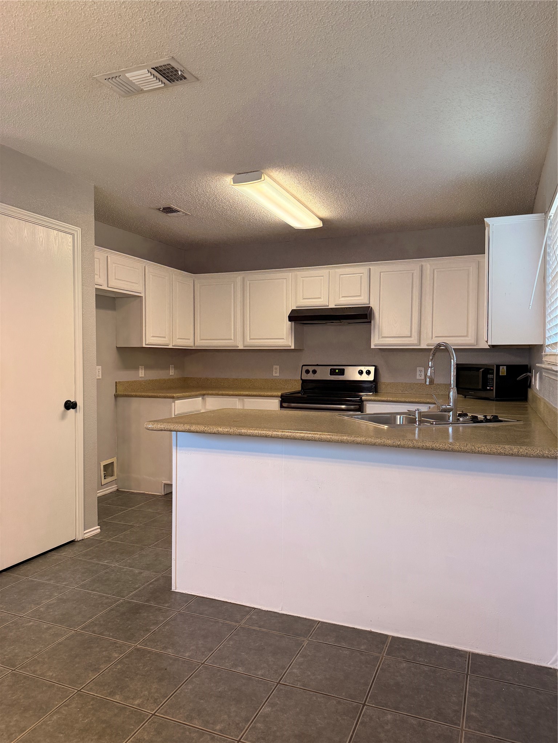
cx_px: 279
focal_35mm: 24
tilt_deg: -1.0
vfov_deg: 71.6
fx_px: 516
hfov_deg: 56.8
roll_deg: -0.1
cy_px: 372
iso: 200
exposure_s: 1/154
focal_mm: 6.76
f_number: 1.78
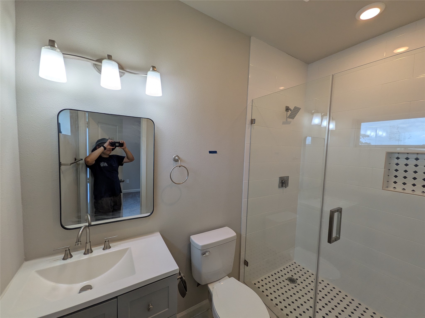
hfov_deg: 102.1
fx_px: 172
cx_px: 212
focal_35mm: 14
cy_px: 159
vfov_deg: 85.7
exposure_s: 1/120
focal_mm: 1.85
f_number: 2.2
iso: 37
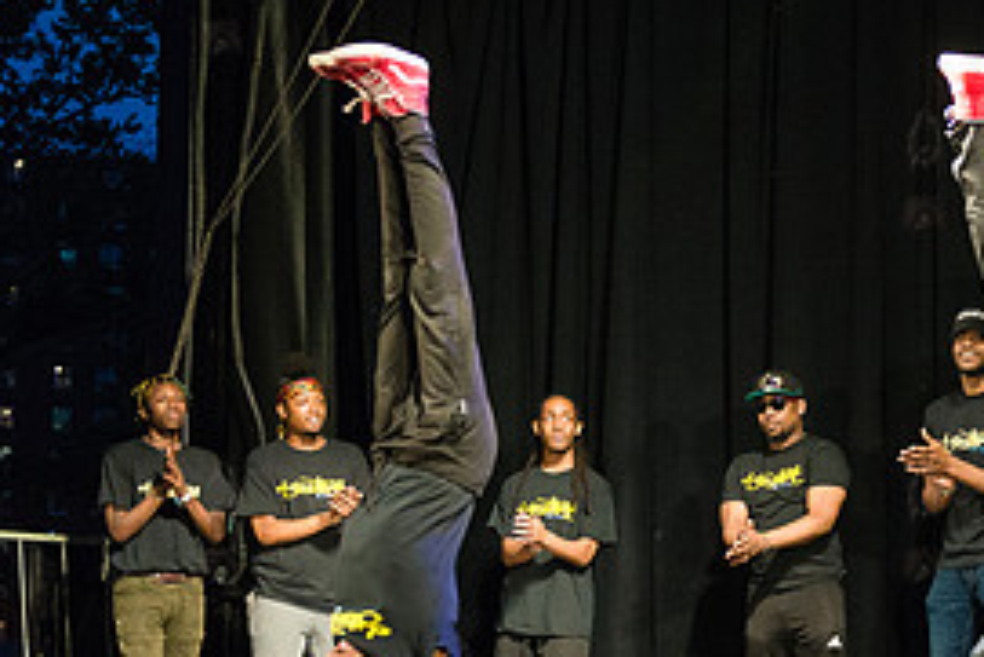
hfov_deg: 25.3
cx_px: 922
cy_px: 517
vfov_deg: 17.6
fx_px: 2106
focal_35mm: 77
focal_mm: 36
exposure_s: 1/1000
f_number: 2.8
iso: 4000
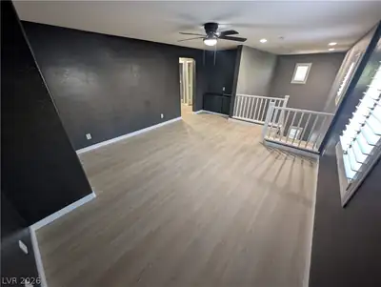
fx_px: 132
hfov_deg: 110.5
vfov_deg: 94.6
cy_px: 144
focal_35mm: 12
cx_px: 190
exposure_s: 1/30
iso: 242
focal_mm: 2.23
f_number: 1.95
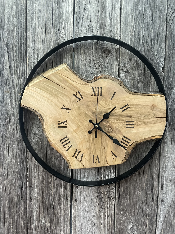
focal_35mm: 26
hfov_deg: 53.1
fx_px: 175
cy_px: 117
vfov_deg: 67.3
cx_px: 88
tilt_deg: -3.9
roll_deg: -1.0
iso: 200
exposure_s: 1/50
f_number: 1.6
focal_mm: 4.2
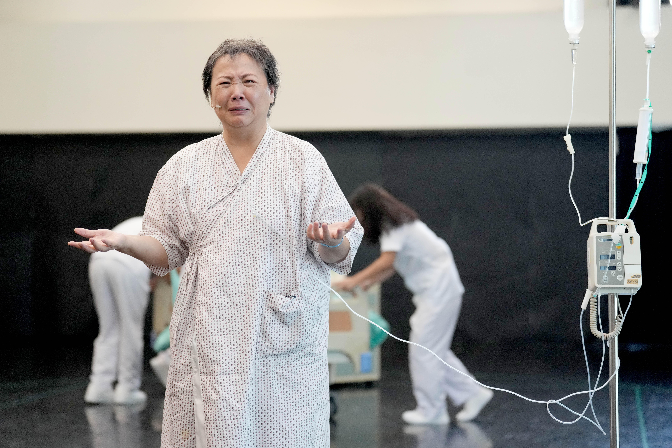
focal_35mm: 85
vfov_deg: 16.1
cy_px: 224
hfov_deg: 23.9
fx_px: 1587
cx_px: 336
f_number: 2.8
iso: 3200
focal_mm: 85
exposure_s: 1/250
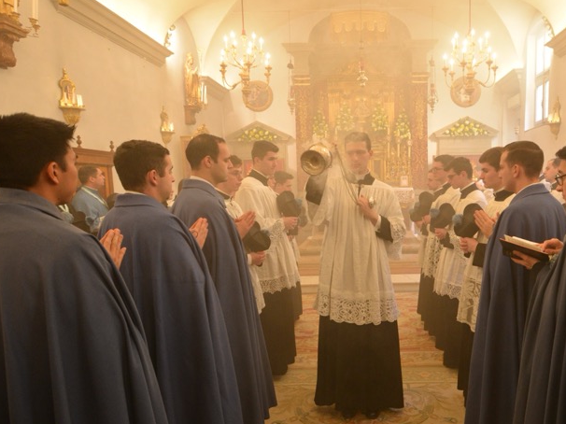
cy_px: 233
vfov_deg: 51.2
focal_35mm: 27
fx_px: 441
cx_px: 365
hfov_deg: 64.1
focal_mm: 17
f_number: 4.5
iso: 1600
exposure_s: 1/80
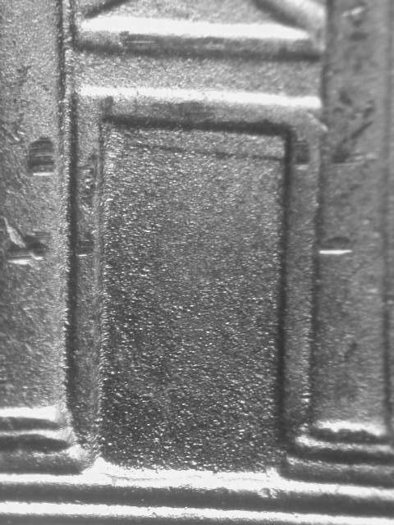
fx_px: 2322
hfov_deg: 9.7
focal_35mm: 153
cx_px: 197
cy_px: 262
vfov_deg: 12.9
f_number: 5.1
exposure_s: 1/4.1
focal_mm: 31.7
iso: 100
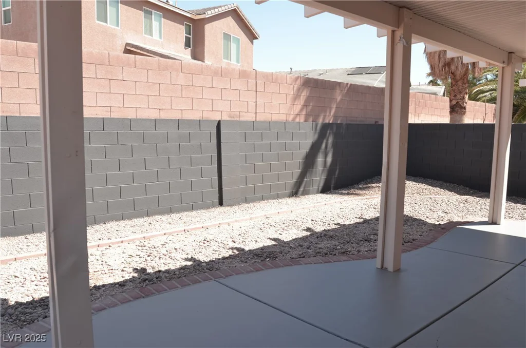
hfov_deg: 67.5
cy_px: 174
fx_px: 394
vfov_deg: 47.7
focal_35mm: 27
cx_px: 263
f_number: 5.6
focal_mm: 18
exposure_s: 1/320
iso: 200
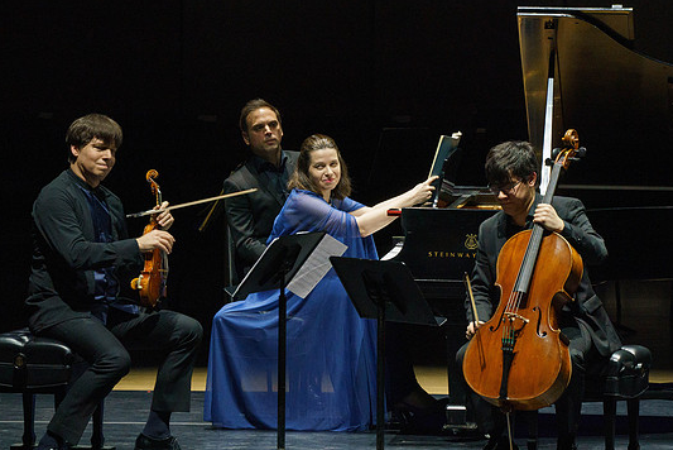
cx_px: 306
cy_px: 241
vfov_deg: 3.7
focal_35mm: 370
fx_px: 6920
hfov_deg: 5.6
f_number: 9
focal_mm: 297
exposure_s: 1/250
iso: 4000
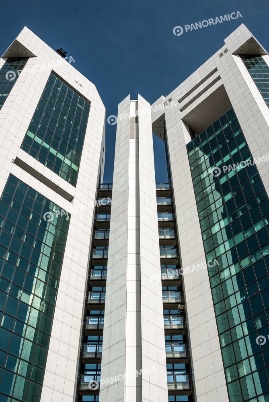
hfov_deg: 37.0
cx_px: 134
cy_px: 201
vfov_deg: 53.1
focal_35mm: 36
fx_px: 402
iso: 100
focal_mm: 24
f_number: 10
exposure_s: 1/250
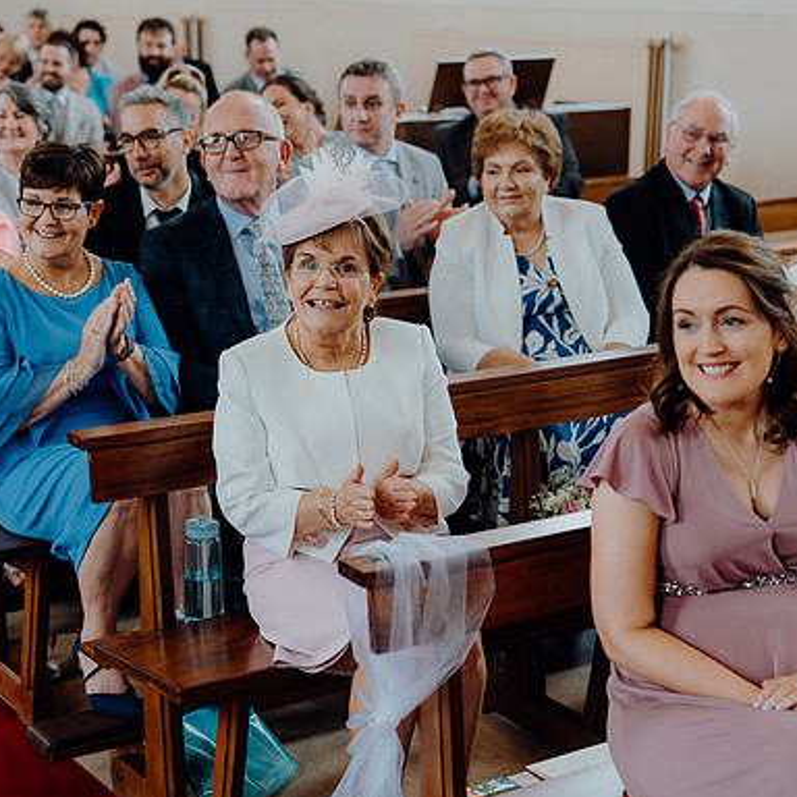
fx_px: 1771
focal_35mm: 68
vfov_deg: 25.4
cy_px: 400
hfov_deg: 25.3
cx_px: 336
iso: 500
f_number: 2.8
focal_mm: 53
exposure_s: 1/200
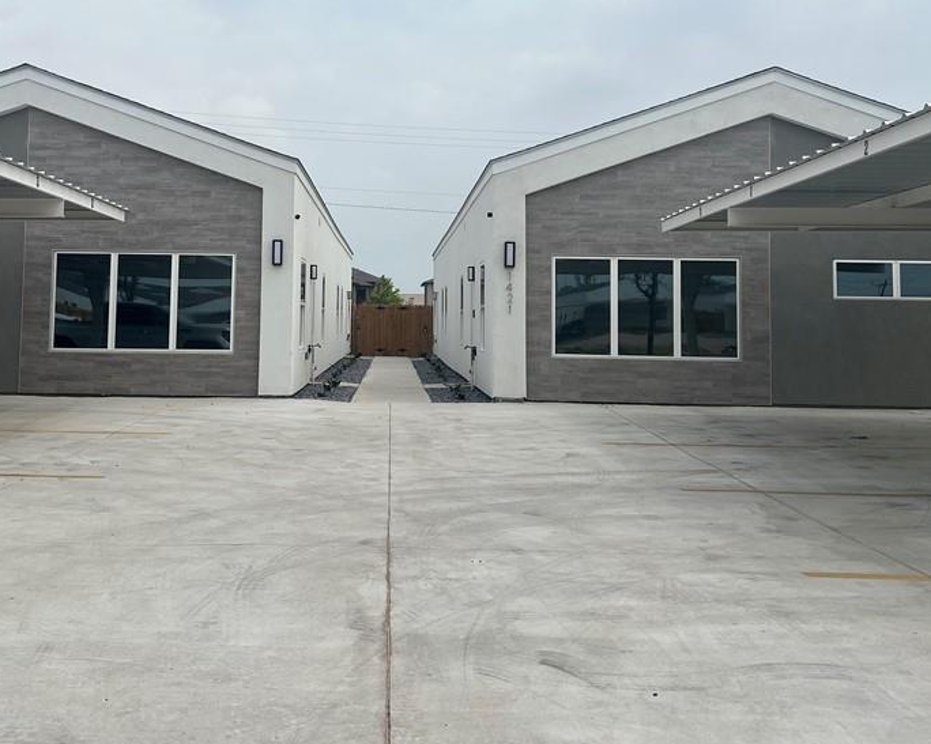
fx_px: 1047
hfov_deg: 47.6
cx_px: 362
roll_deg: -0.9
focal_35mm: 38
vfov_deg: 38.7
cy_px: 253
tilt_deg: +4.3
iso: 50
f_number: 1.5
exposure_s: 1/9434
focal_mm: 5.7
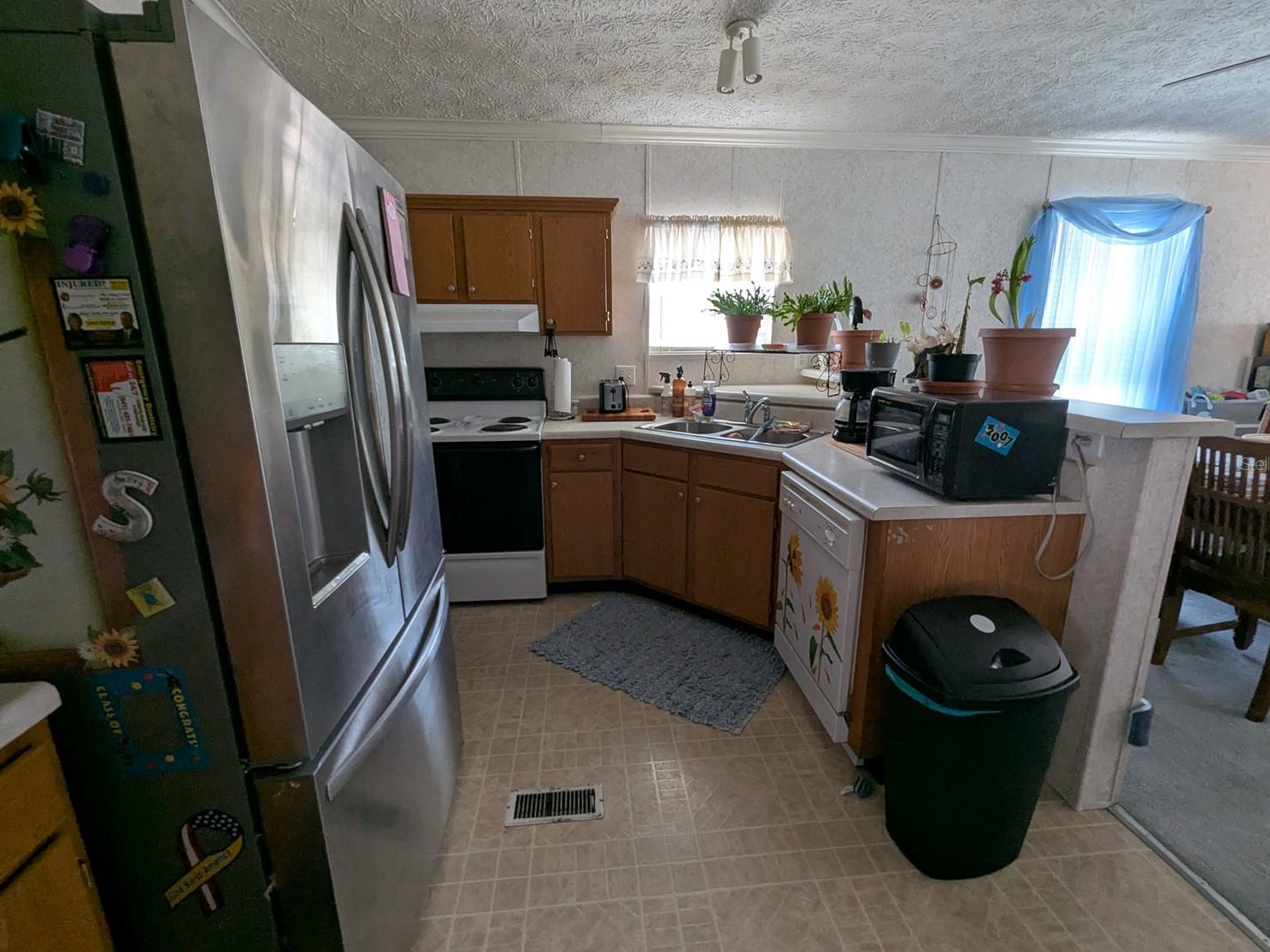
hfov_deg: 102.1
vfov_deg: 85.6
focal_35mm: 14
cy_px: 463
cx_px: 638
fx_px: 514
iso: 114
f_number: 2.2
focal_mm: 1.95
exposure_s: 1/26.8
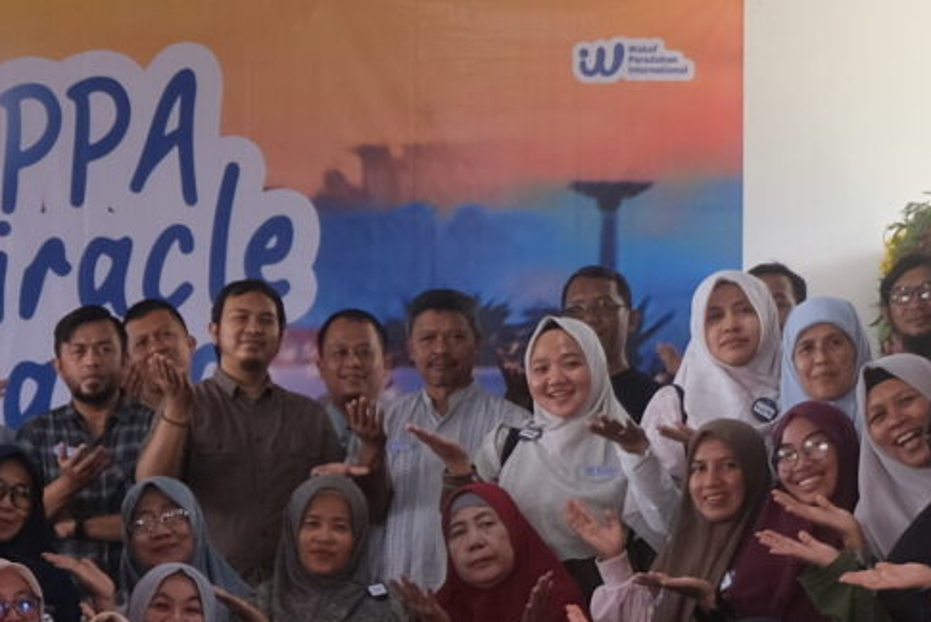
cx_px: 136
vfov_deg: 8.9
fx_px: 3959
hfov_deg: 13.3
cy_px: 610
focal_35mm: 153
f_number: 3.8
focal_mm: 19.2
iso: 320
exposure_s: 1/50
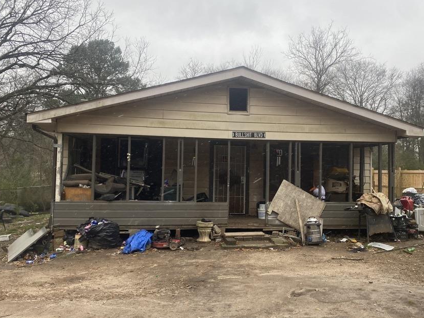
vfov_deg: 44.1
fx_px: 392
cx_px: 237
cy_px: 169
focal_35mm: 32
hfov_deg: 56.7
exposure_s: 1/254
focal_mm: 4.25
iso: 32
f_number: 1.8
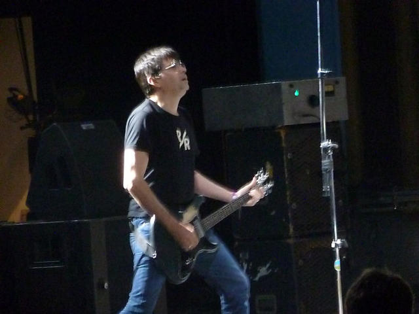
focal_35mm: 384
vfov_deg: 3.9
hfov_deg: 5.2
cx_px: 210
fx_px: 4648
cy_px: 157
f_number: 5.9
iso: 3200
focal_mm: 68.8
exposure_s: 1/40
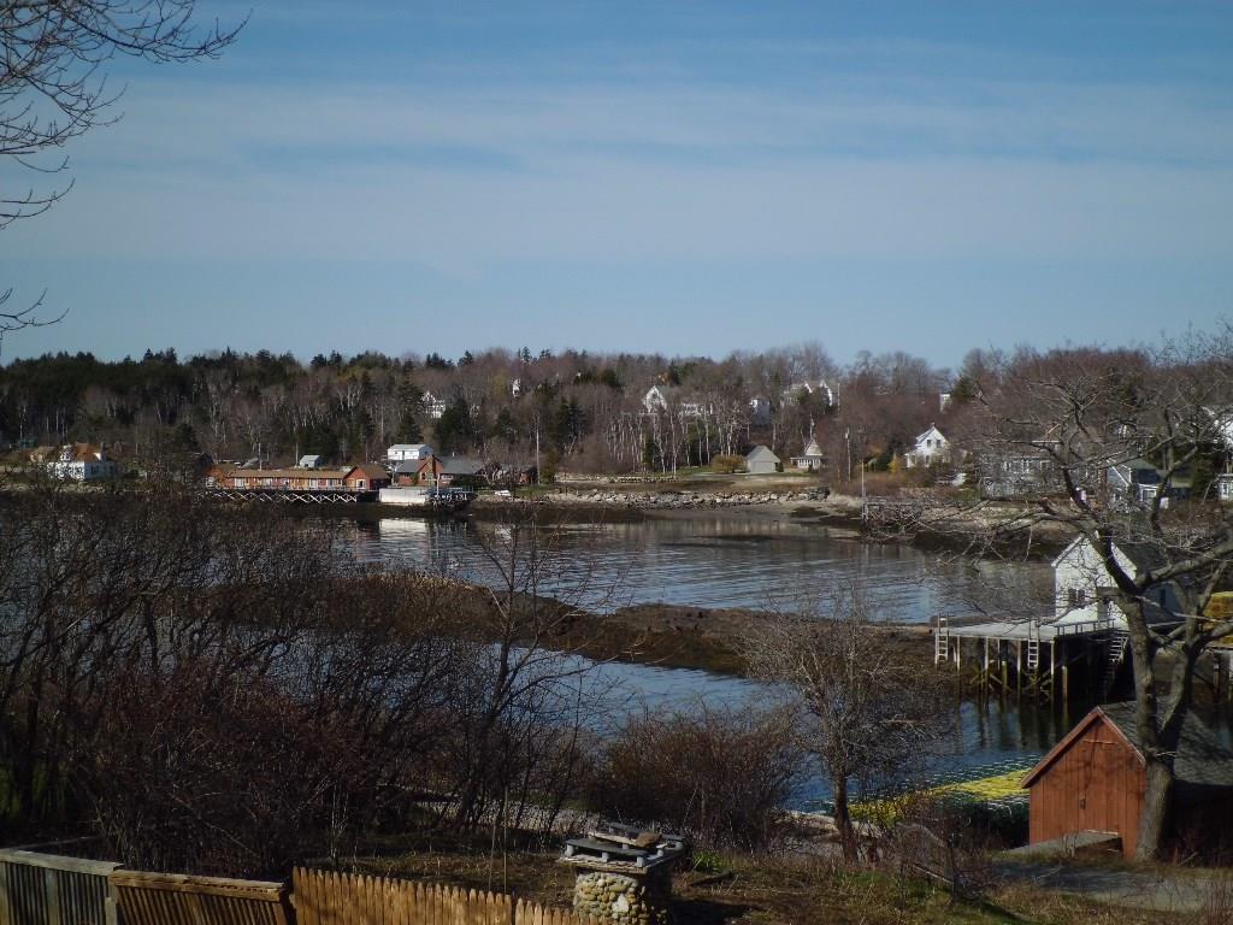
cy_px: 462
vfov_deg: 24.4
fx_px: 2137
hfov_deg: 32.2
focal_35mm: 60
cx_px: 616
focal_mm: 10.7
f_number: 3.9
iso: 64
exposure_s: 1/1000
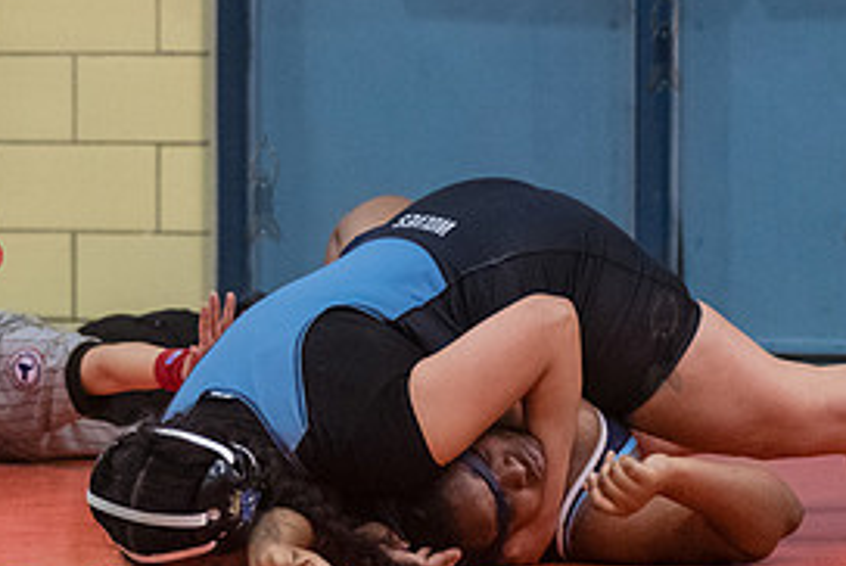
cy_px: 255
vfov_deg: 7.0
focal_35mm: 196
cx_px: 138
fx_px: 4611
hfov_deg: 10.4
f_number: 3.2
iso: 8000
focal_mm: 80
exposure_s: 1/500
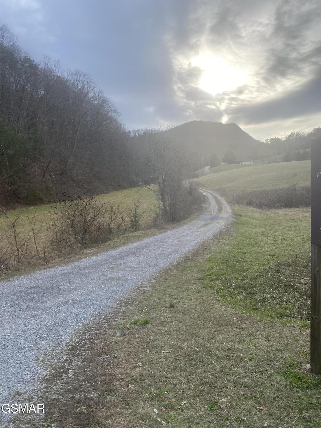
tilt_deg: -3.1
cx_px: 160
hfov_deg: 53.1
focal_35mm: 26
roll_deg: -0.1
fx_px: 321
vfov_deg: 67.3
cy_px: 214
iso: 32
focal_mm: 4.25
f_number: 1.8
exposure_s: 1/1025
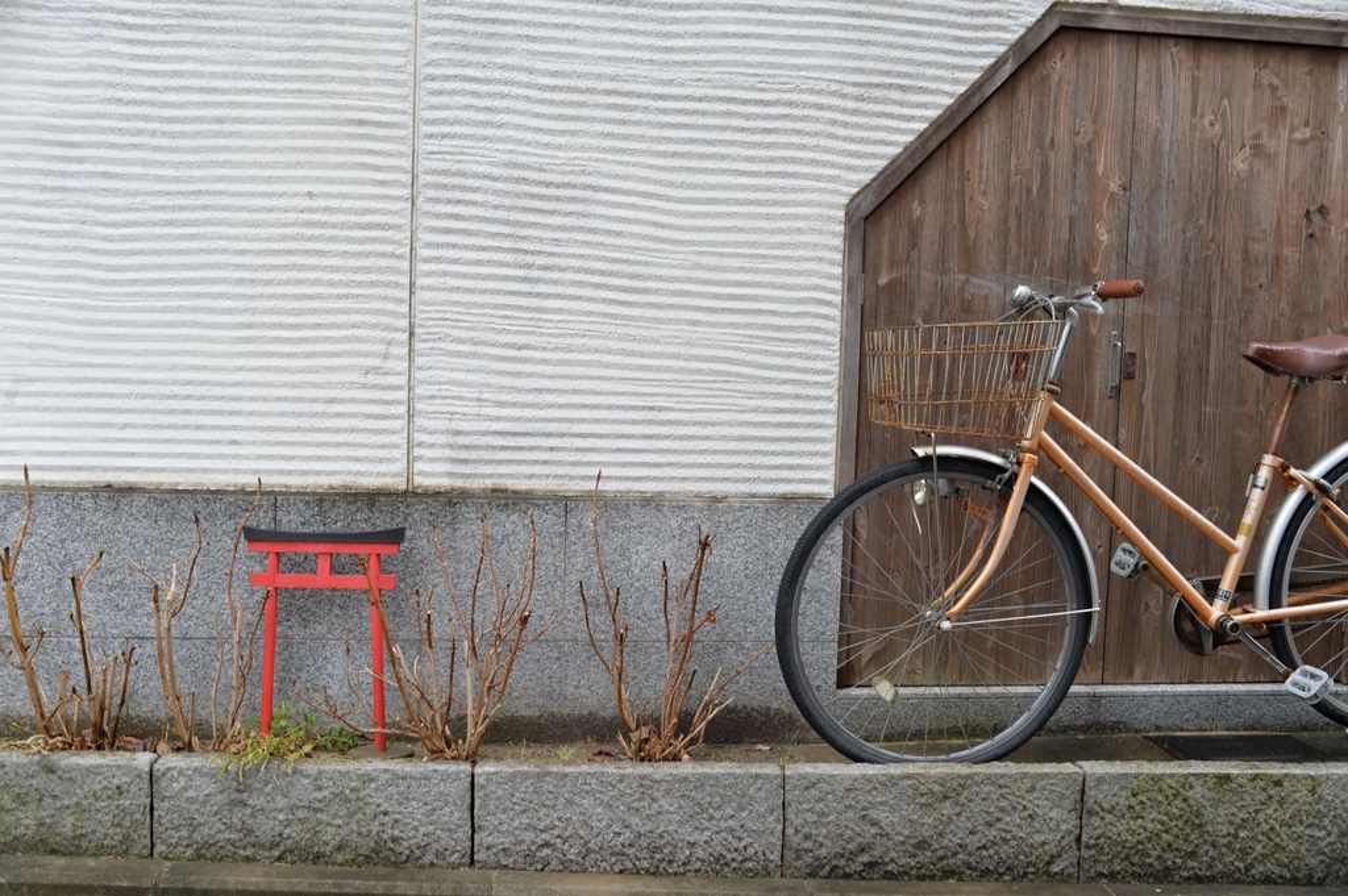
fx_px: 1309
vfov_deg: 37.8
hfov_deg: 54.5
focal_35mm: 35
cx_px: 674
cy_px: 448
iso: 100
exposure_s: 1/50
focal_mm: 35
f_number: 5.6
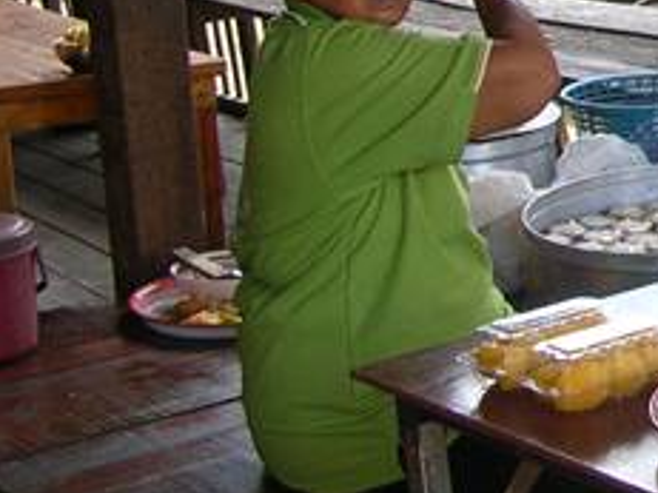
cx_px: 1040
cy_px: -53
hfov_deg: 14.9
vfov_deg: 12.0
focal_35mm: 121
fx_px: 2299
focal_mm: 5.8
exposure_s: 1/91.1
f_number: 2.8
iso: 50
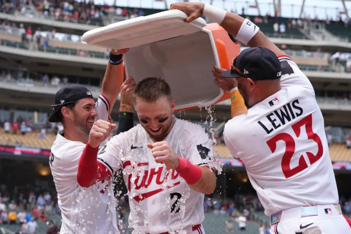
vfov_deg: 19.5
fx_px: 682
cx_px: 176
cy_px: 117
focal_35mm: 70
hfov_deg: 28.8
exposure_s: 1/2000
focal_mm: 70
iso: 640
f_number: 5
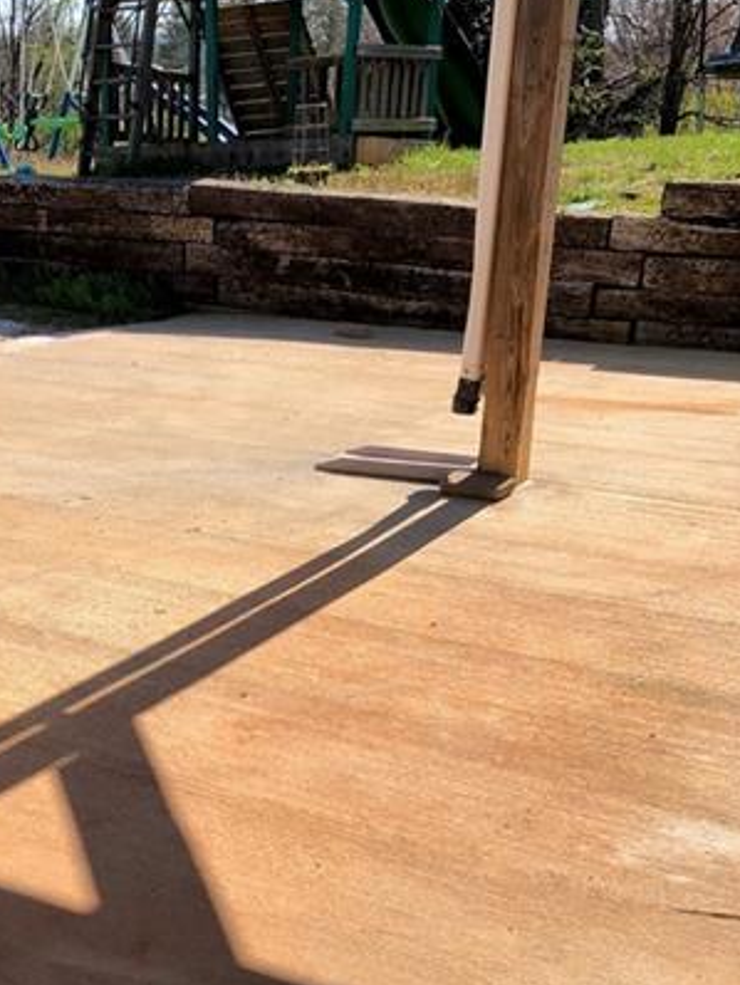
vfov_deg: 34.6
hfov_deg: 26.3
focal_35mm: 54
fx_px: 1538
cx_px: 92
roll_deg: +2.5
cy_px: 757
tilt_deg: -22.3
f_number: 1.8
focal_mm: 3.99
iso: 20
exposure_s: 1/1453
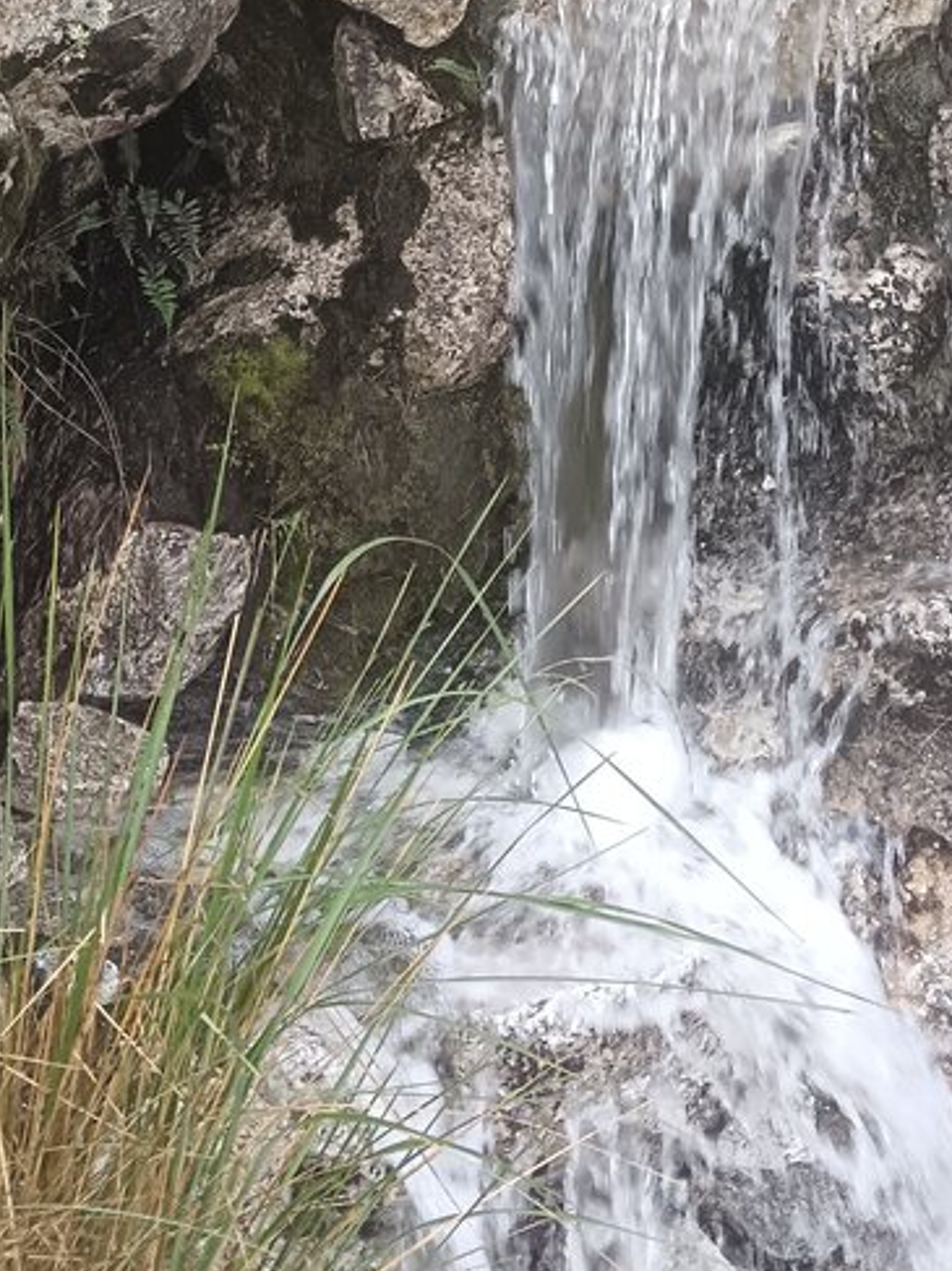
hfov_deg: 20.6
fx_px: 2605
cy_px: -245
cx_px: 704
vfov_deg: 24.8
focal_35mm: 71
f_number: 1.9
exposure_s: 1/100
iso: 603
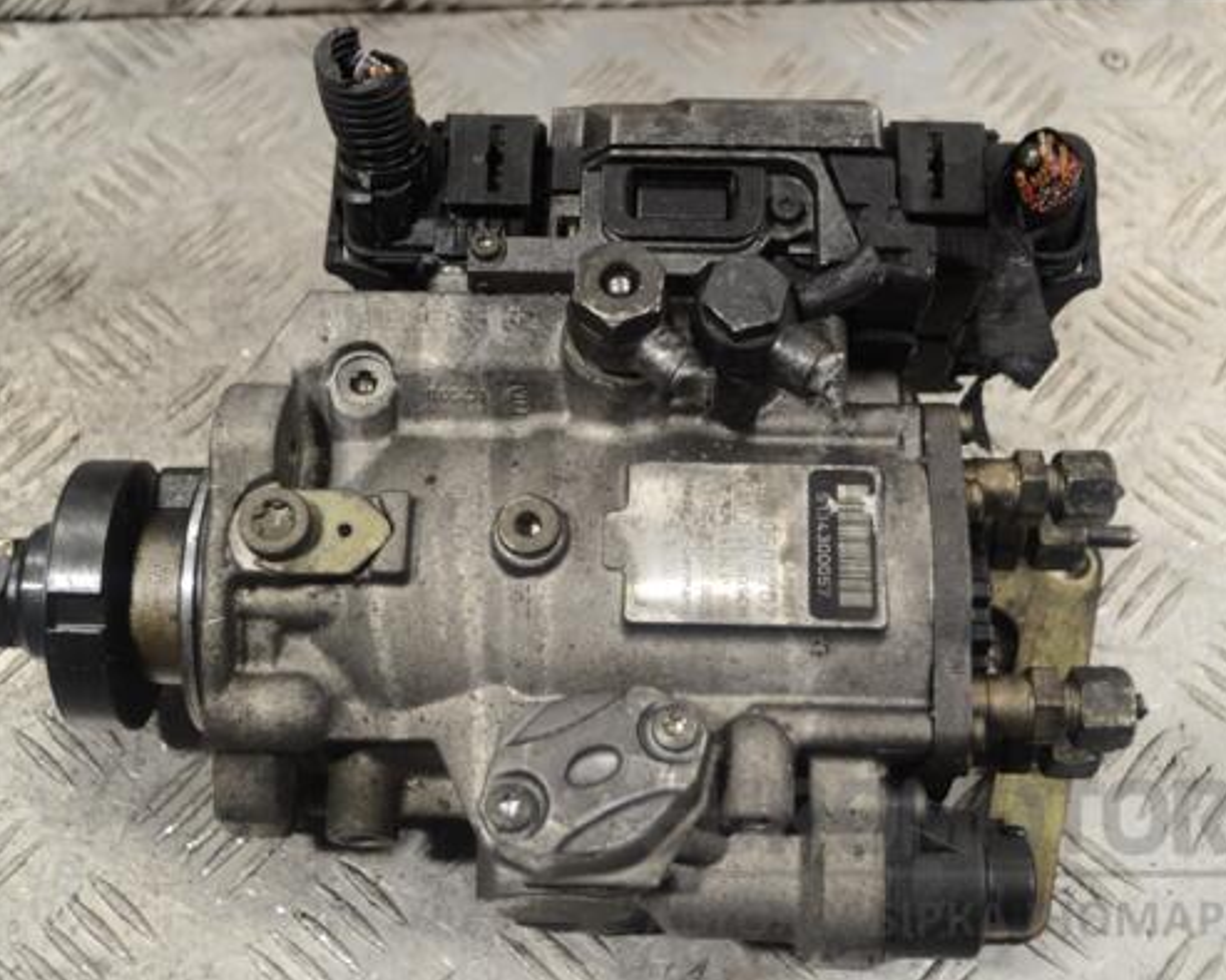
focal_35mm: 48
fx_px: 1741
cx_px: 597
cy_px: 485
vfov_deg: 31.4
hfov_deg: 38.8
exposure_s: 1/30
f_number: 4.5
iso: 140
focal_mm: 28
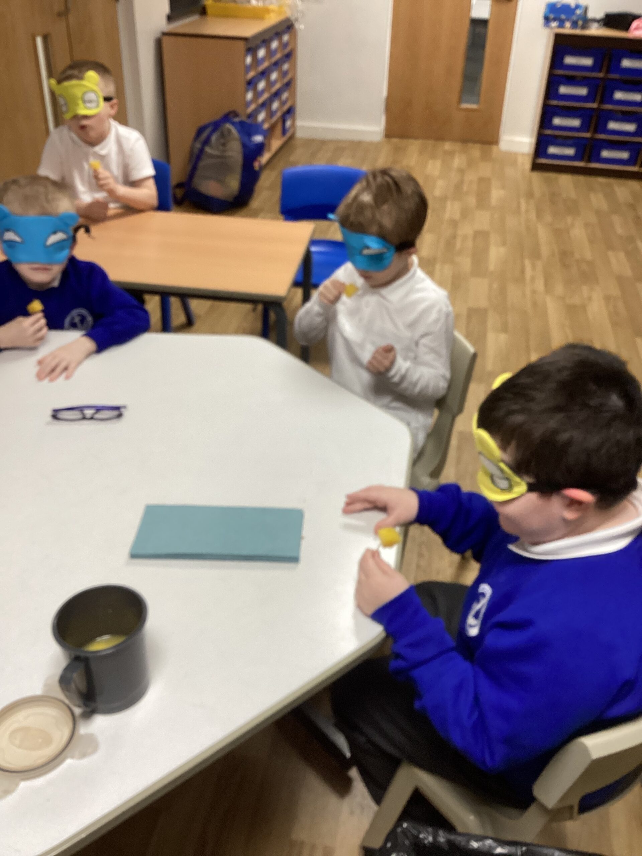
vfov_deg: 58.4
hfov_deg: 45.4
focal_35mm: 31
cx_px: 321
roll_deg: -3.2
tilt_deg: -32.4
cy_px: 428
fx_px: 767
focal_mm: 3.3
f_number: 2.4
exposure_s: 1/50
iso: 100
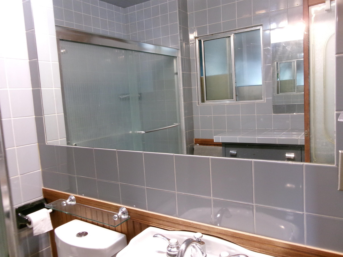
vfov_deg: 49.7
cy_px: 128
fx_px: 277
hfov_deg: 63.4
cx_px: 172
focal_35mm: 28
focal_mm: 5.1
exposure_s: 1/30
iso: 400
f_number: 3.9
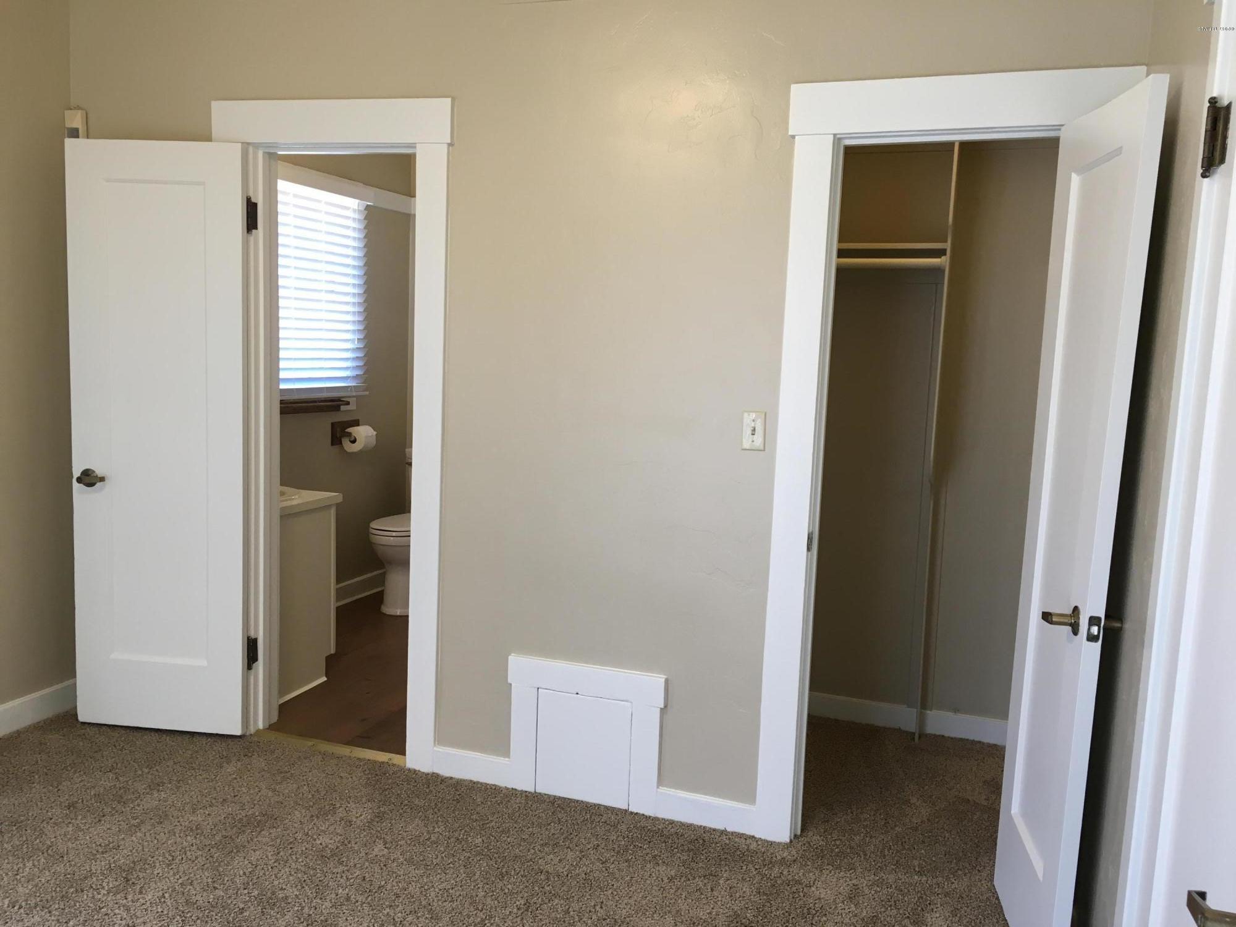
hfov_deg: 61.7
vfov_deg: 48.2
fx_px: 1035
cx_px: 618
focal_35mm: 29
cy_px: 464
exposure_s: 1/30
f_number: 2.2
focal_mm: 4.15
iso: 50
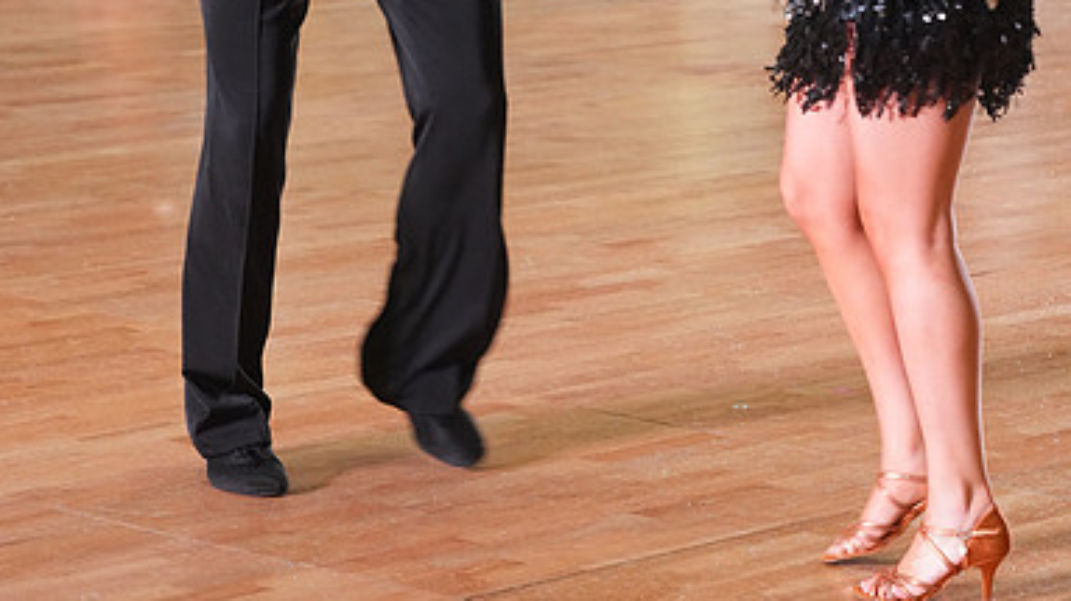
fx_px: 4598
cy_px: -126
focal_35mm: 162
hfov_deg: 13.3
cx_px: 533
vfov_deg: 7.4
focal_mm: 102
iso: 3200
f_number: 5.6
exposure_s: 1/200
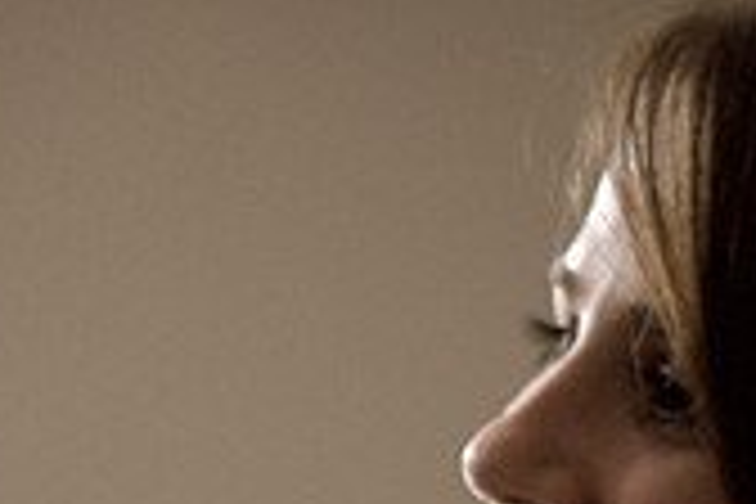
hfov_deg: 7.9
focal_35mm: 259
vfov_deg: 5.3
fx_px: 5439
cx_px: 14
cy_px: 580
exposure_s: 1/160
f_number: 2
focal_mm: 50
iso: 800
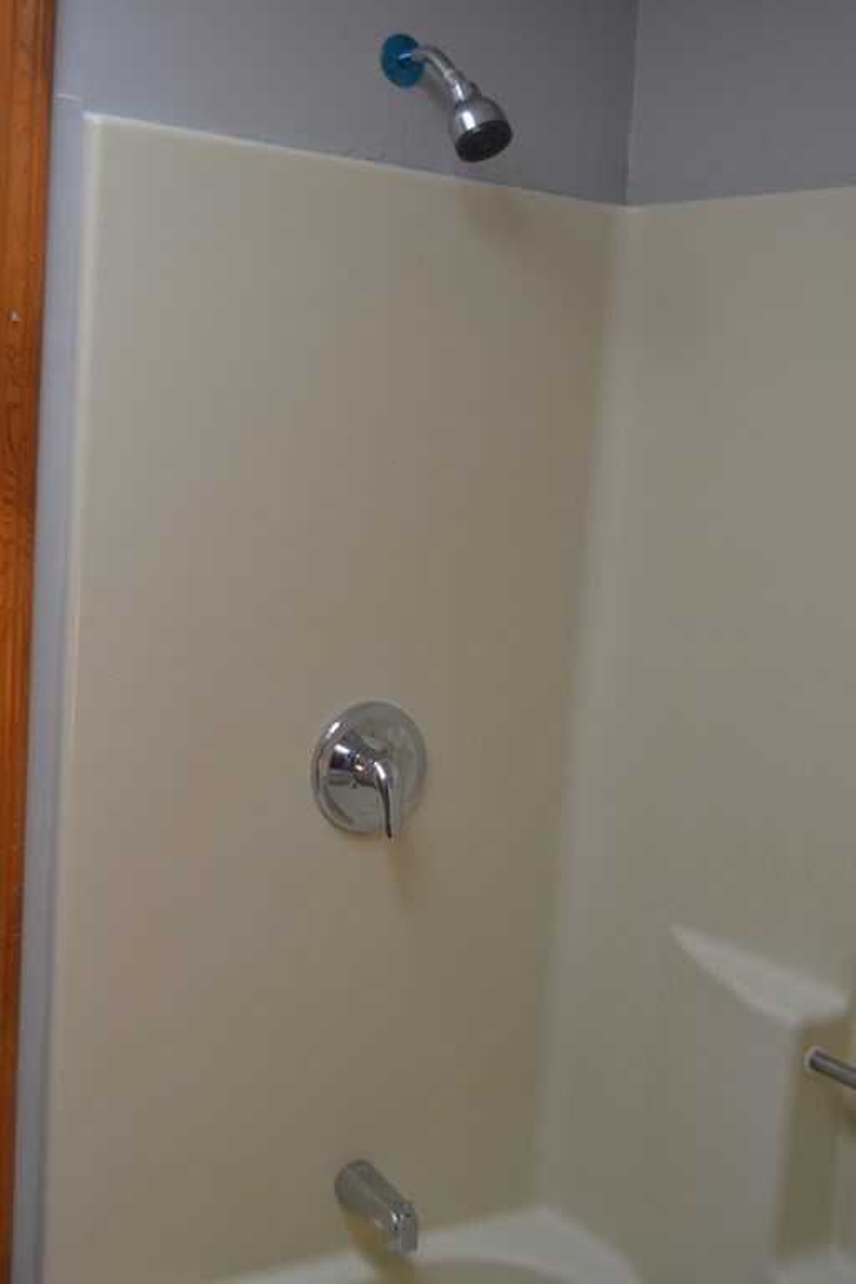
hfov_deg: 29.9
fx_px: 1605
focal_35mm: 45
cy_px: 642
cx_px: 428
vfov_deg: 43.6
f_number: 5
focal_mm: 30
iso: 400
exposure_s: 1/100
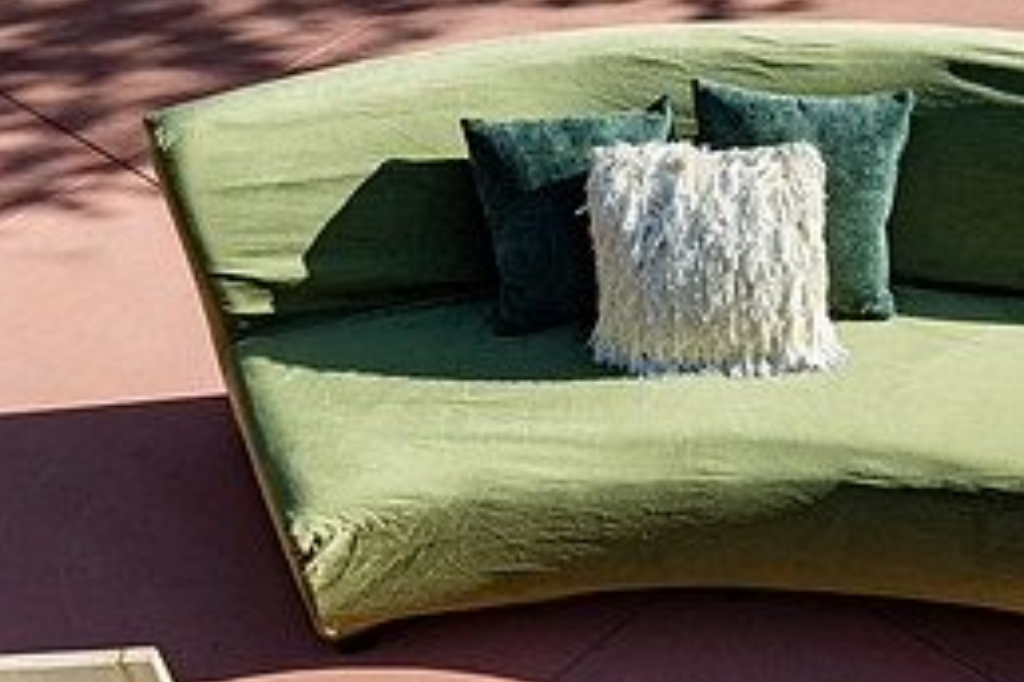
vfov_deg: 23.5
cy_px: 747
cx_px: 671
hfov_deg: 36.5
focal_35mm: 54
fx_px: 1536
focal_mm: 24
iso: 250
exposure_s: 1/320
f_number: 9
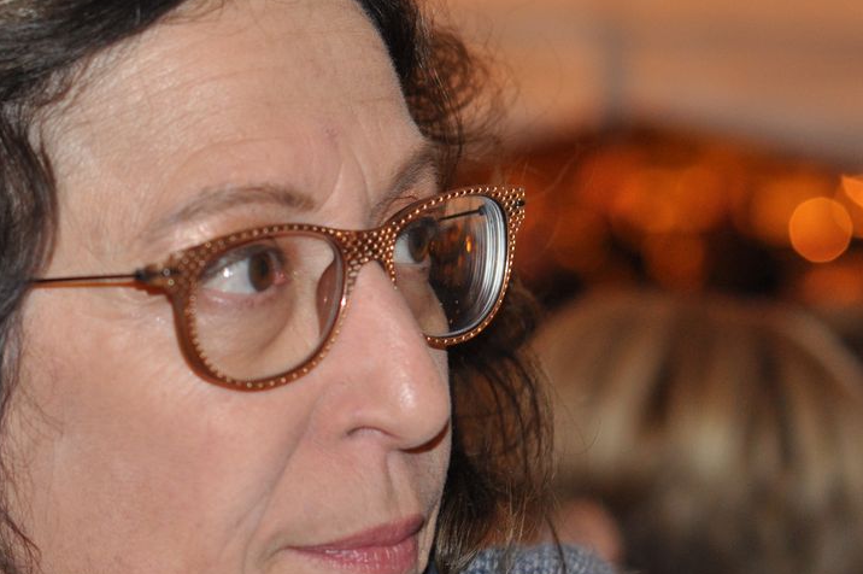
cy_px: 310
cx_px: 130
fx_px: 3209
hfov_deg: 15.2
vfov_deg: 10.2
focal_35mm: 134
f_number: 2.8
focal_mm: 50
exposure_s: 1/60
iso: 720
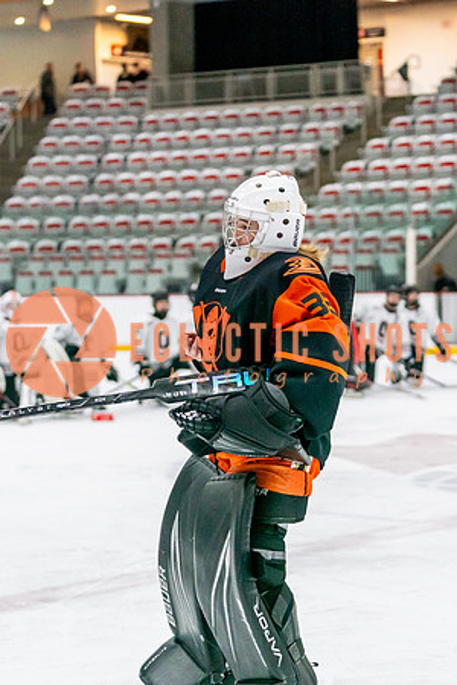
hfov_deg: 13.0
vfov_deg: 19.5
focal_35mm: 105
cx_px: 252
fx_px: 1999
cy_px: 342
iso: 3200
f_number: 2.8
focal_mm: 70
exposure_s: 1/1250
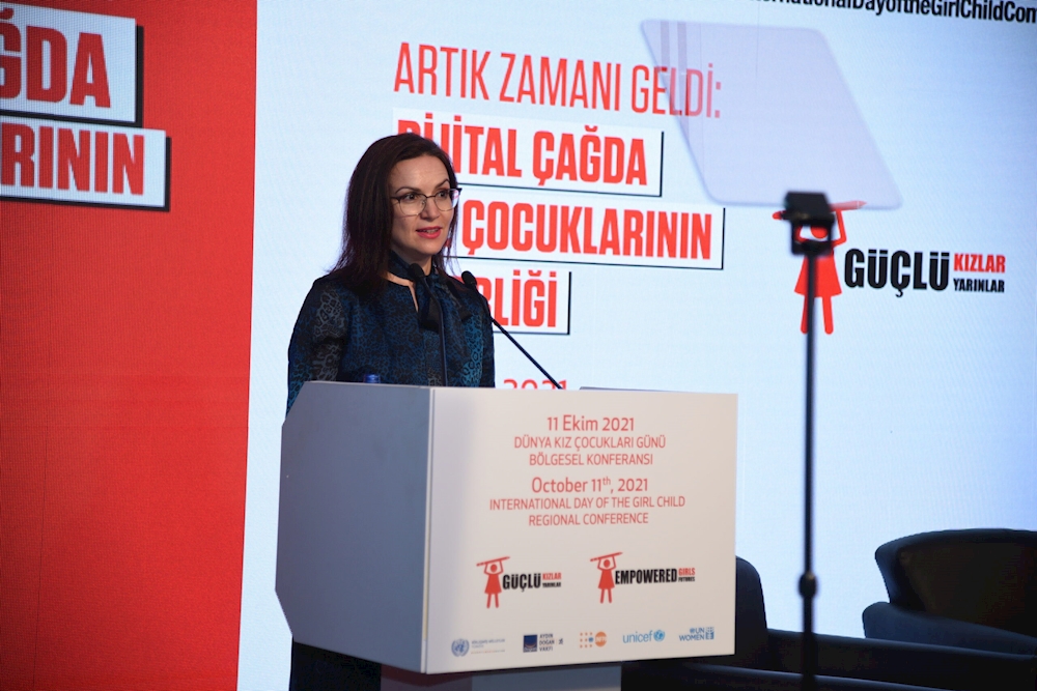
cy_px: 346
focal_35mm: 78
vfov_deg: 17.5
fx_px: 2247
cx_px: 518
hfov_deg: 26.0
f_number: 4
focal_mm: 78
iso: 500
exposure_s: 1/125
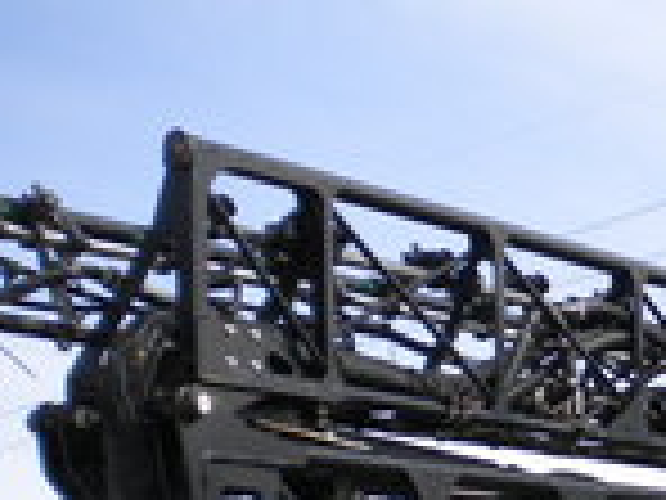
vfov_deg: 11.0
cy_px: 775
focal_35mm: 129
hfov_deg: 14.0
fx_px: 2482
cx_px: 1080
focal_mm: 6.3
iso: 80
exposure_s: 1/467
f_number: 4.6
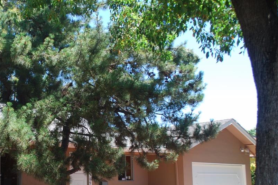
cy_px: 119
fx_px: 433
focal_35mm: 56
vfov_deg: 24.1
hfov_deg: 34.4
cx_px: 49
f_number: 5.6
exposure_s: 1/125
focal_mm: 20
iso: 110
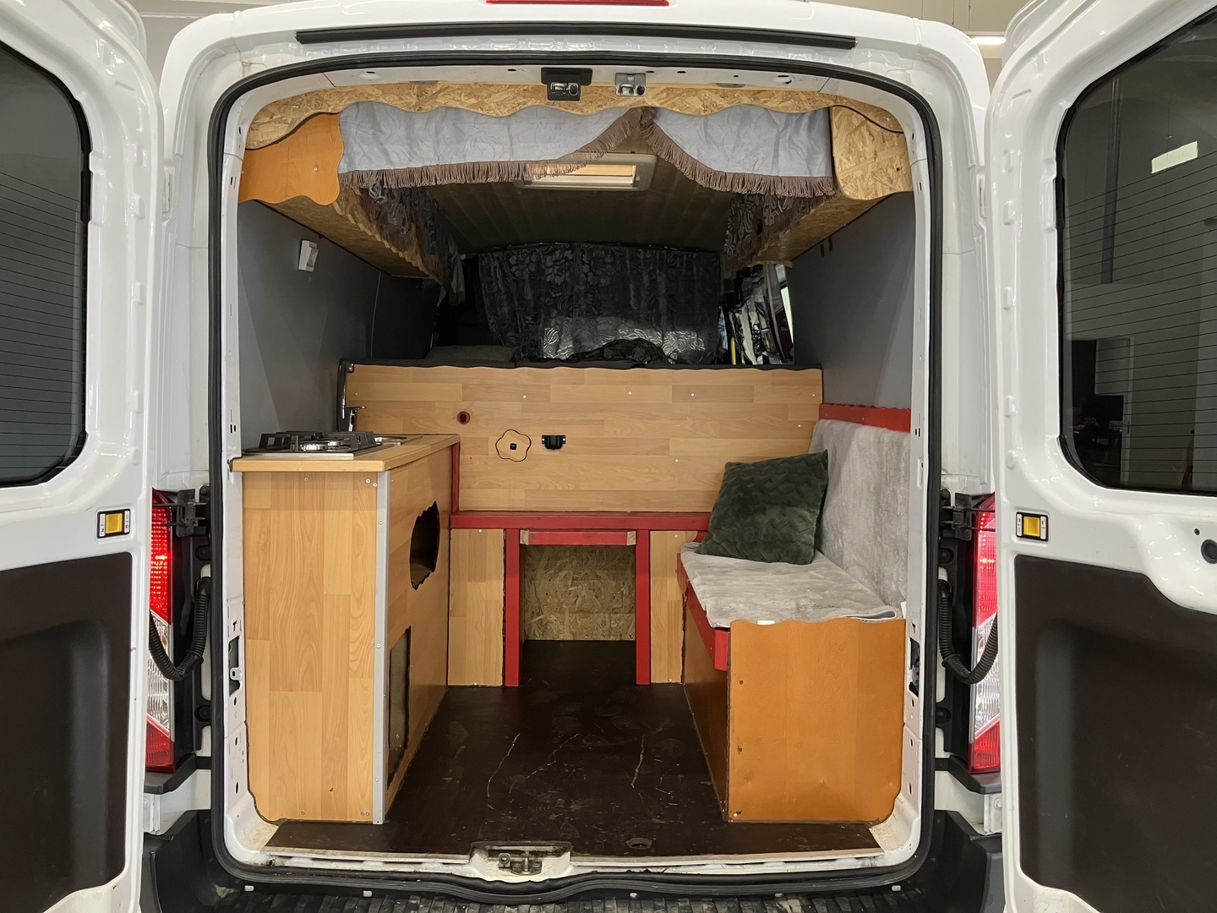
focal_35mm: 28
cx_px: 608
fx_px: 984
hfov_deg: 63.4
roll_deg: -0.2
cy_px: 456
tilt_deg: -4.6
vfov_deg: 49.7
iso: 160
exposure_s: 1/60
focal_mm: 3.99
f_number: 1.8
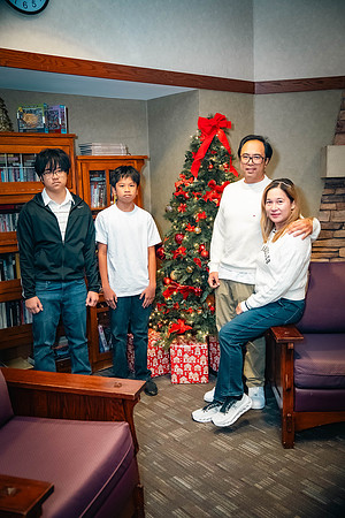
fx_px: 503
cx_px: 172
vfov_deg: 54.4
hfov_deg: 37.9
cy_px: 259
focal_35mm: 35
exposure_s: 1/100
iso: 1600
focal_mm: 35
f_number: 2.8
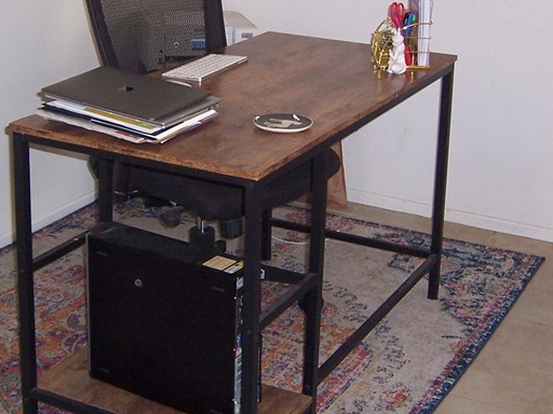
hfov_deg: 29.4
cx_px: 246
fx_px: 1054
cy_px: 84
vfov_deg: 22.0
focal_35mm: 66
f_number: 2.8
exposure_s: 1/60
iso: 140
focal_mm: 5.5
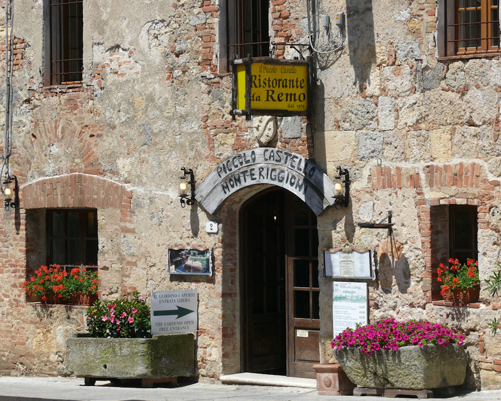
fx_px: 1853
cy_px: 202
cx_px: 256
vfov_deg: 12.3
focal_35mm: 125
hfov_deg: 15.4
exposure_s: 1/400
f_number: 6.3
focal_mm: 25.2
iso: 100
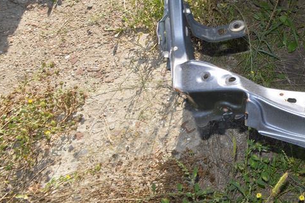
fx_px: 542
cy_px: -7
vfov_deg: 20.4
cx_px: 308
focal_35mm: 64
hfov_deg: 29.3
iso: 100
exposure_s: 1/200
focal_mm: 20
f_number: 8
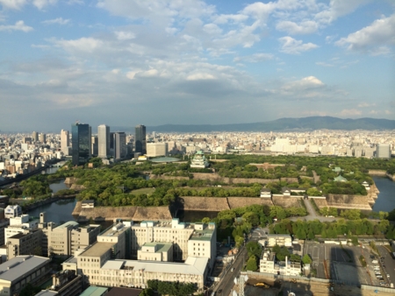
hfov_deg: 59.9
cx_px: 198
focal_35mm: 30
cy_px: 148
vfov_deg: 46.8
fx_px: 343
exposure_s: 1/1709
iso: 32
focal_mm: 4.12
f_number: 2.2
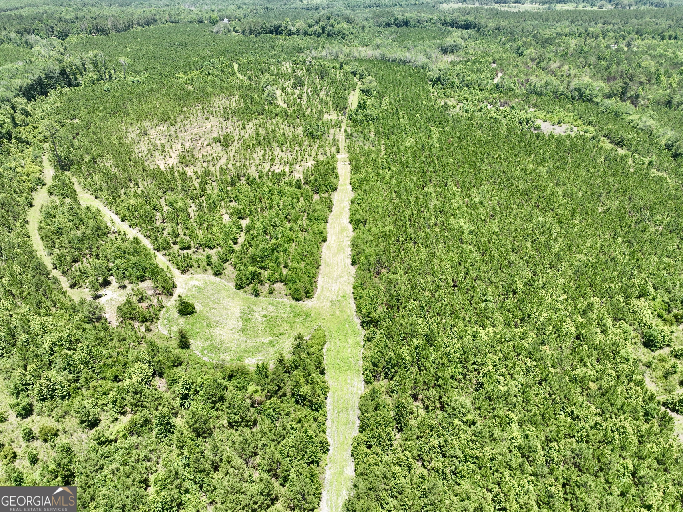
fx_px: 473
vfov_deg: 56.8
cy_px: 256
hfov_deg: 71.6
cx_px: 342
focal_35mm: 24
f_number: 2.8
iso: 110
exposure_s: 1/800
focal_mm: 12.29
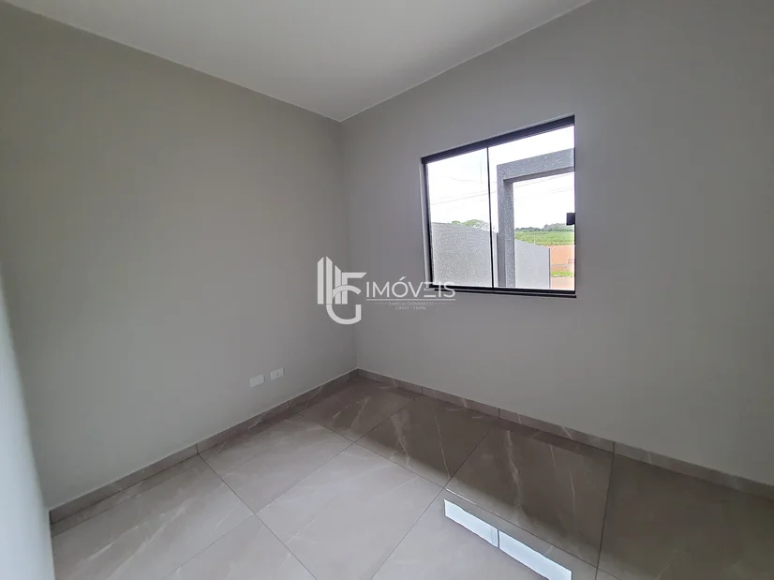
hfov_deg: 106.2
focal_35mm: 13
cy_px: 290
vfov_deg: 89.9
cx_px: 387
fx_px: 291
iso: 160
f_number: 2.2
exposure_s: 1/60
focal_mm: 1.74
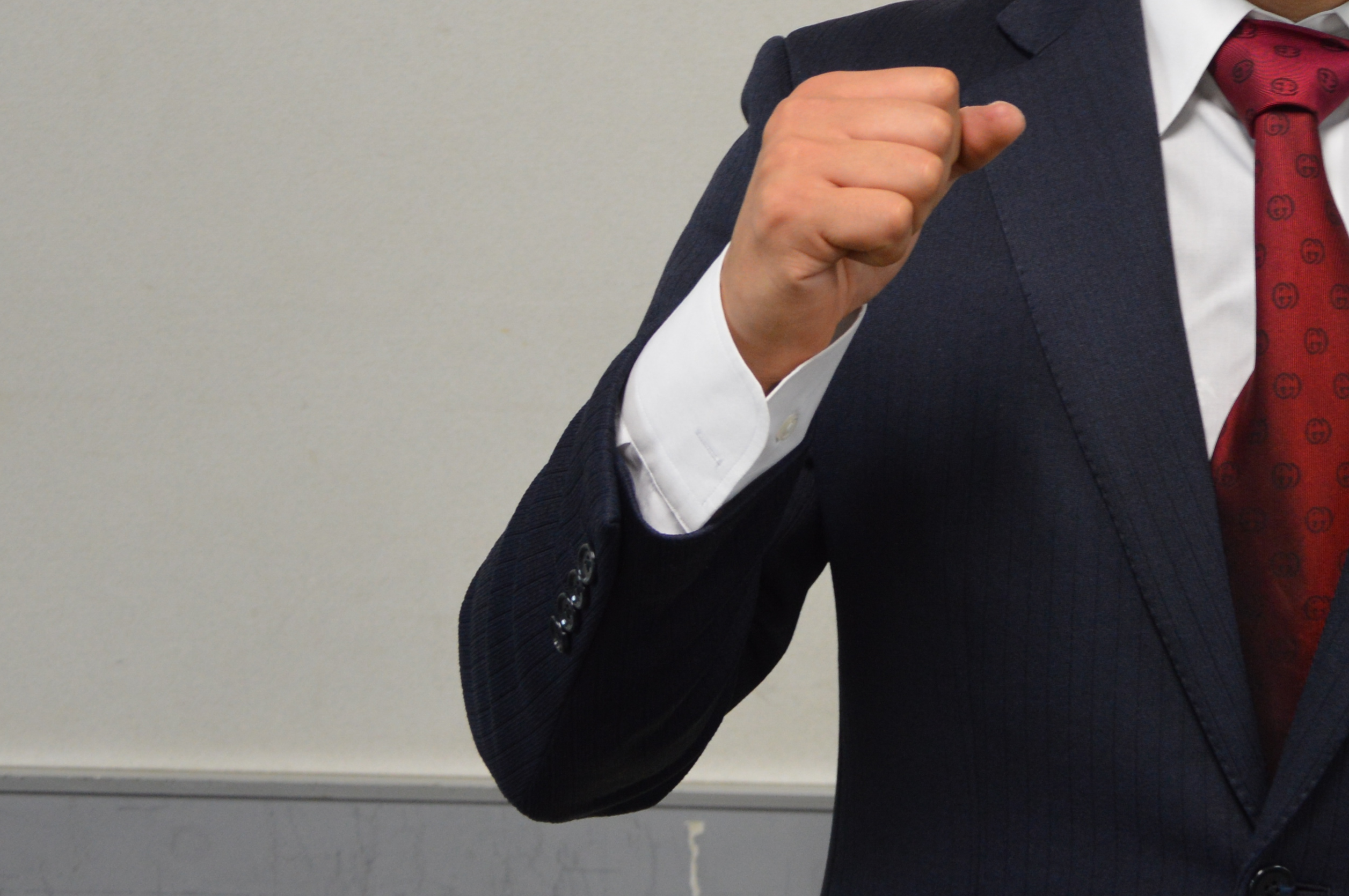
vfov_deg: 17.1
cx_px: 1259
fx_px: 2958
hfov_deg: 24.8
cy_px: 168
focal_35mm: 79
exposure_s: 1/25
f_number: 3.8
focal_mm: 22
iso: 400
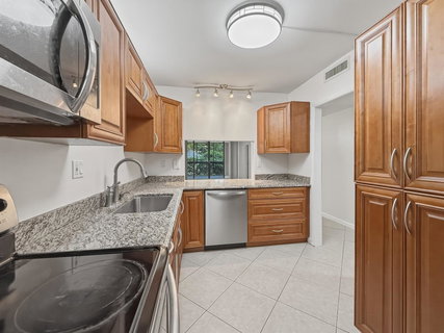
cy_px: 166
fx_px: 180
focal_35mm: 14
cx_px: 222
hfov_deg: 102.1
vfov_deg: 85.6
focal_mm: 2.2
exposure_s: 1/120
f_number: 2.2
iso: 250
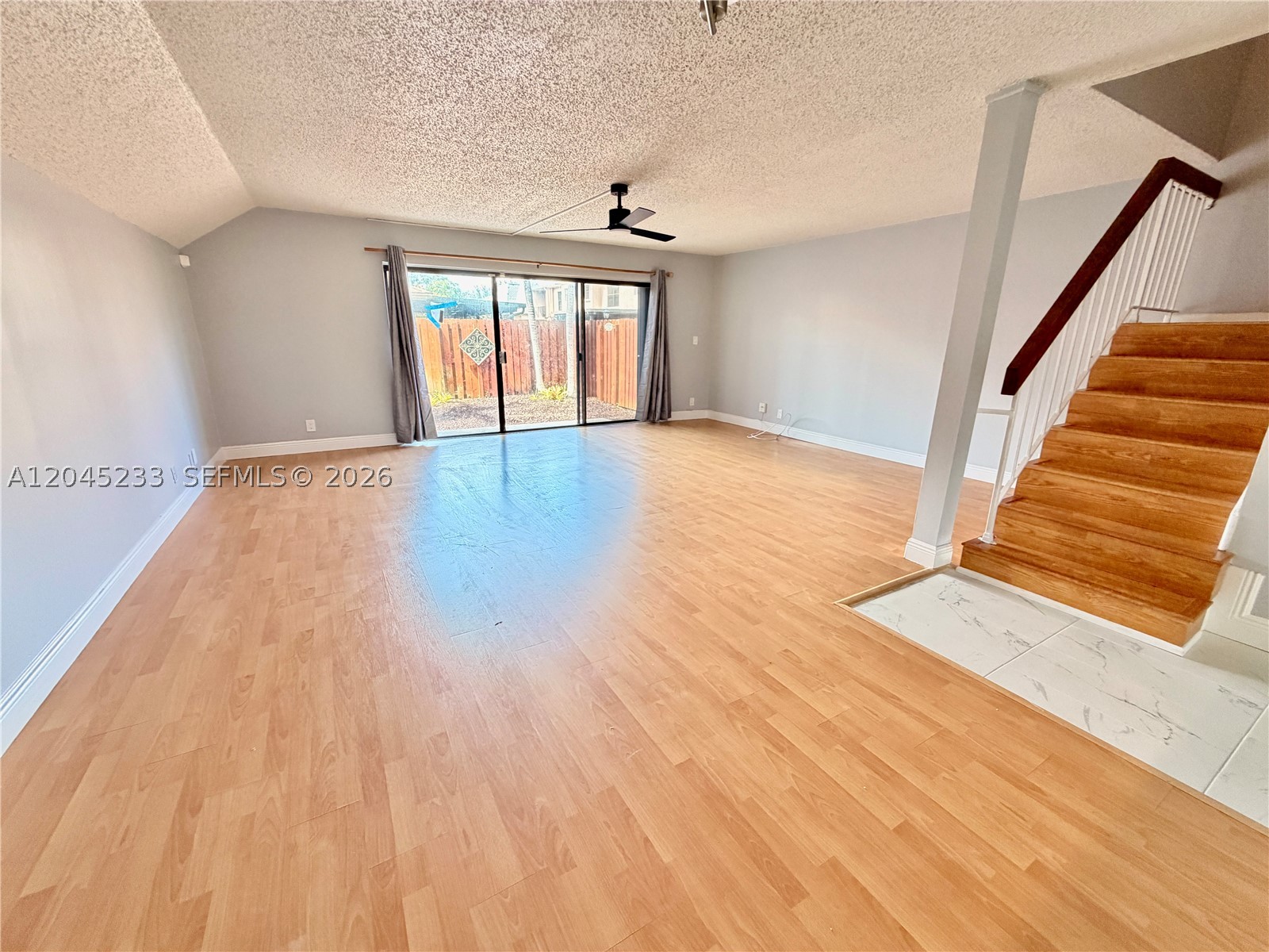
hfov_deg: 102.1
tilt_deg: -16.4
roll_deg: -0.4
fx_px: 513
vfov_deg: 85.7
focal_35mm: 14
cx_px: 634
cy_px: 476
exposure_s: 1/60
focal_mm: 2.22
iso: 320
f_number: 2.2
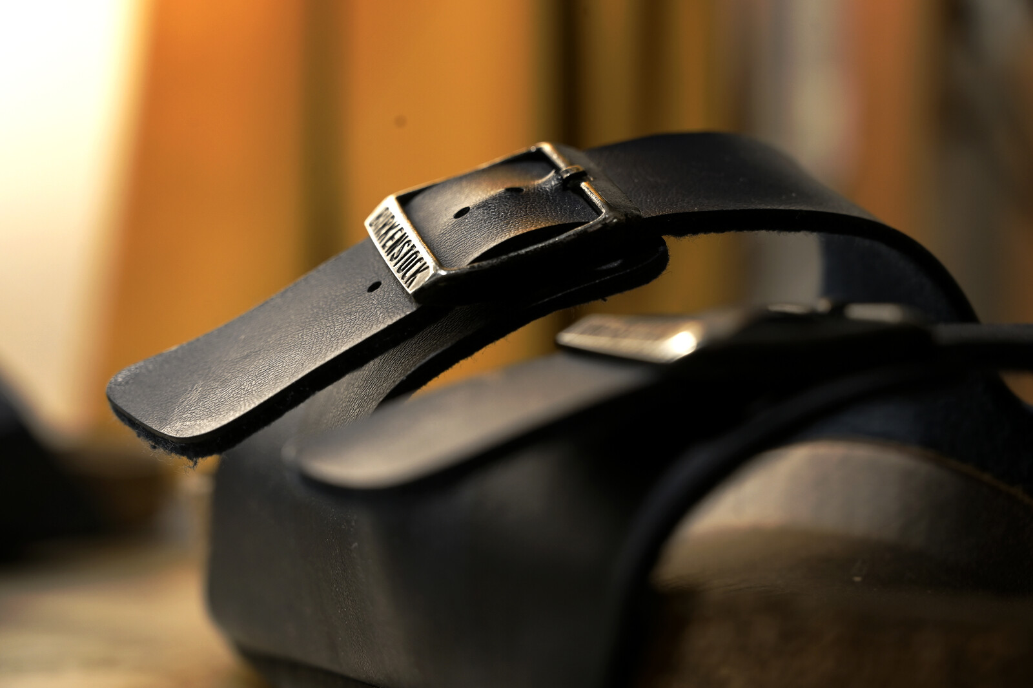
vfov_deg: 19.4
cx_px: 516
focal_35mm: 70
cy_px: 344
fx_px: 2007
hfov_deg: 28.9
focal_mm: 70
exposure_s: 1/250
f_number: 6.3
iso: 800
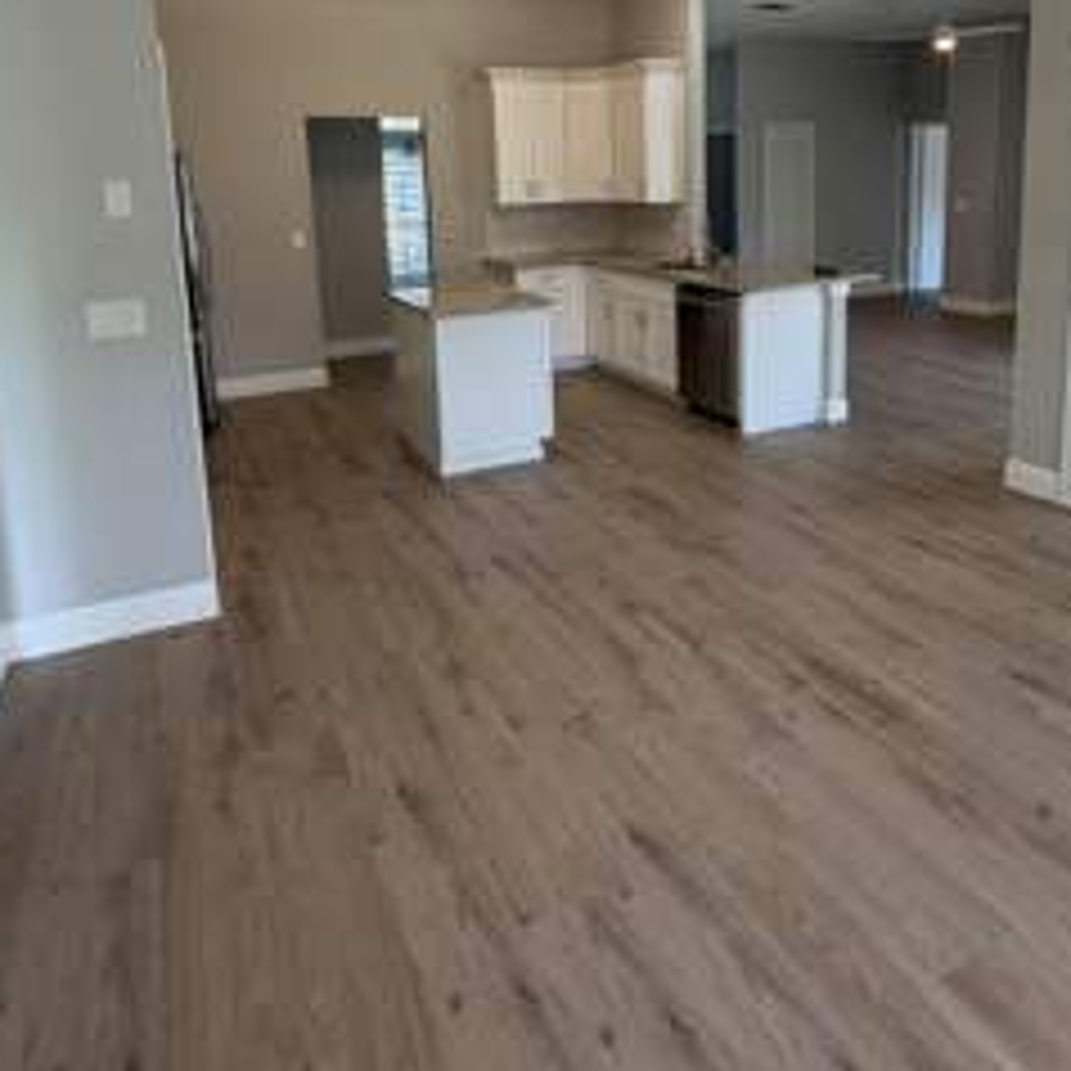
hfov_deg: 62.7
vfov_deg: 60.3
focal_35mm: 25
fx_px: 875
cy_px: 302
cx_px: 598
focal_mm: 2.22
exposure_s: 1/120
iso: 200
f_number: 2.2
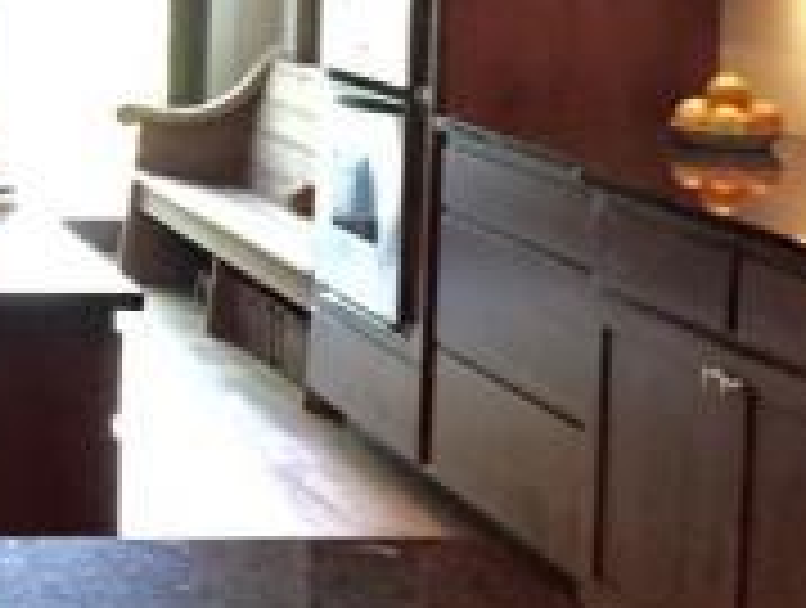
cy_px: 63
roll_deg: -0.8
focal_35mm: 94
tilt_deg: -4.1
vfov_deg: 15.6
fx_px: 2193
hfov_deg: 18.8
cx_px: -342
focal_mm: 4.15
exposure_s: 1/20
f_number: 2.2
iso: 250
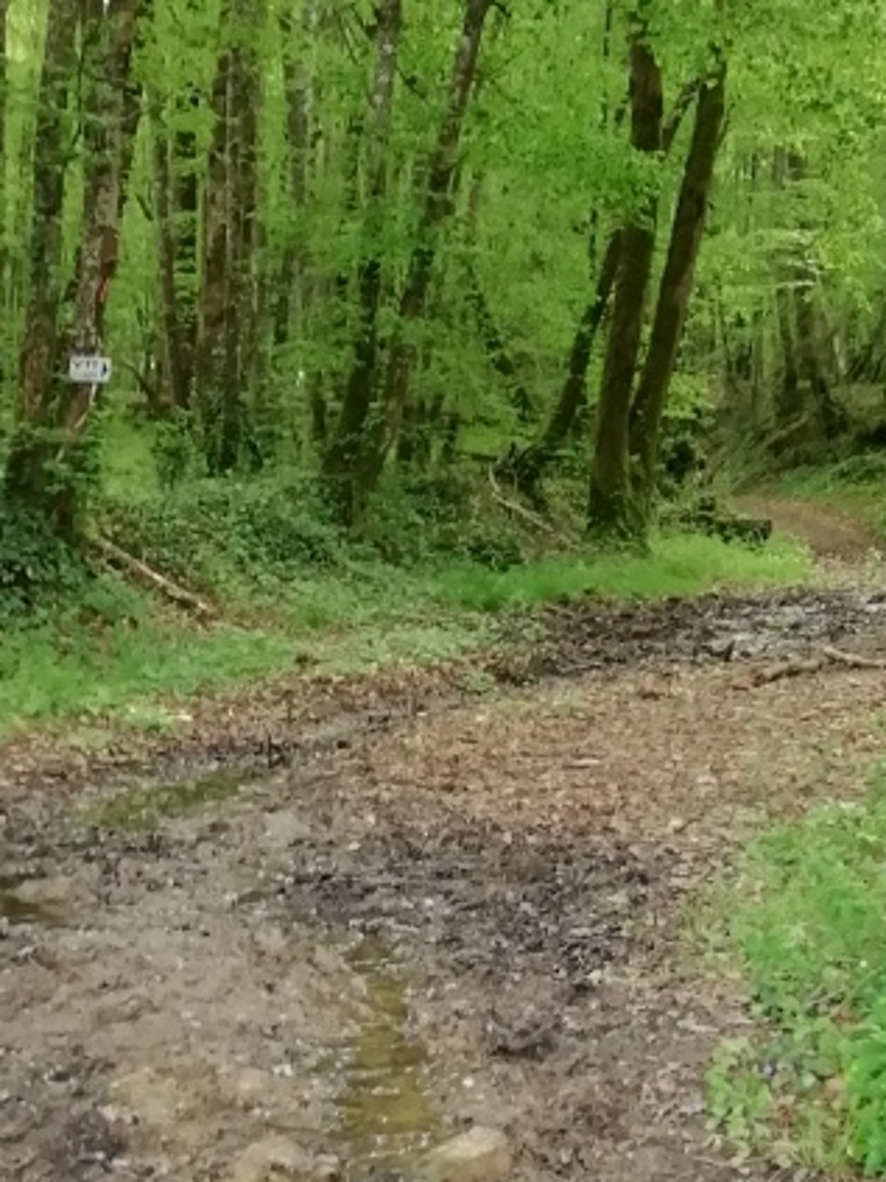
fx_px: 2424
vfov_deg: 27.4
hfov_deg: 20.7
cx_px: 542
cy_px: 564
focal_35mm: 71
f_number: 2.2
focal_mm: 3.46
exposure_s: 1/50
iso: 64
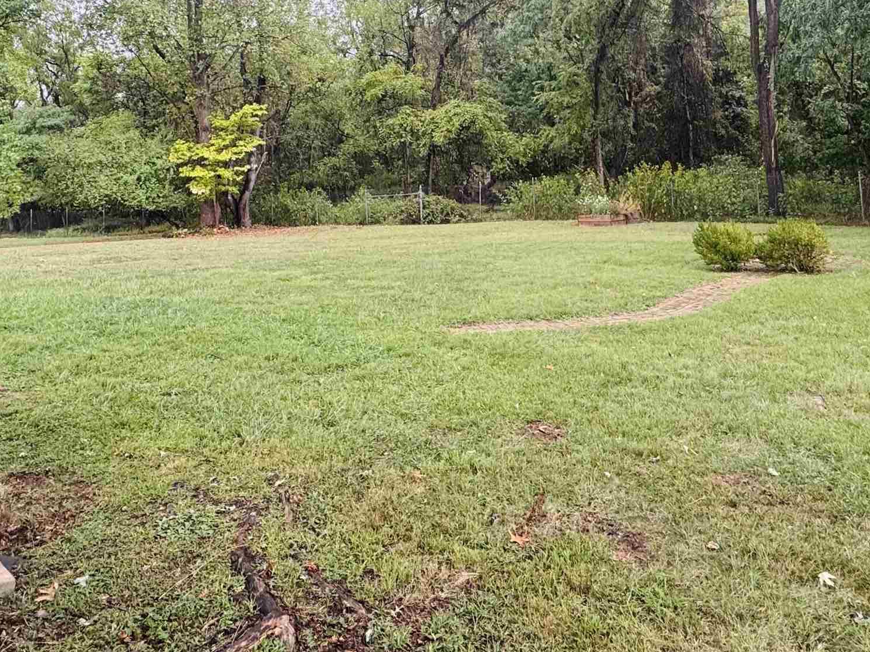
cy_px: 128
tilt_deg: +3.4
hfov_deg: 61.6
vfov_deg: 45.7
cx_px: 468
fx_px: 729
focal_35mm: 29
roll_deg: +2.9
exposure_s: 1/99
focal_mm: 2.22
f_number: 2.2
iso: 80
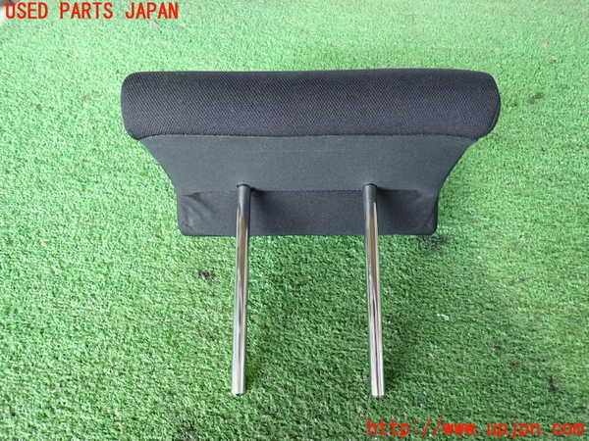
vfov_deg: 54.9
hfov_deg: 69.4
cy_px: 220
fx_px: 425
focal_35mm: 25
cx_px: 294
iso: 320
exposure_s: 1/30
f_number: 2
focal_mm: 4.5
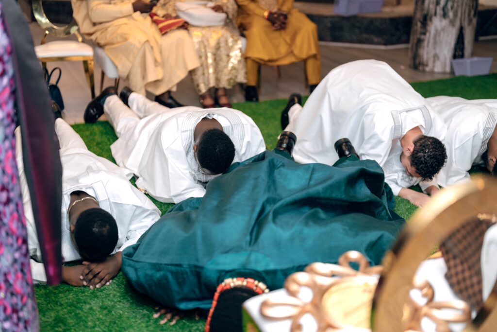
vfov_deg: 27.0
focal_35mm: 50
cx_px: 248
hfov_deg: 39.6
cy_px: 166
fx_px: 690
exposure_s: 1/200
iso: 160
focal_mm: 50
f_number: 1.2
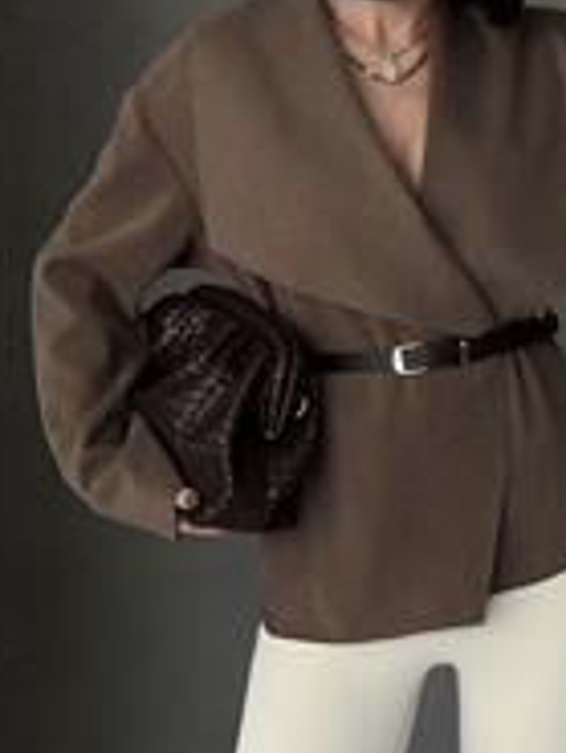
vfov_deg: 21.3
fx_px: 2003
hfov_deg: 16.0
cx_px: 395
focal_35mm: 92
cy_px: 291
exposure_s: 1/71
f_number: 1.78
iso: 125
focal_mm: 6.86
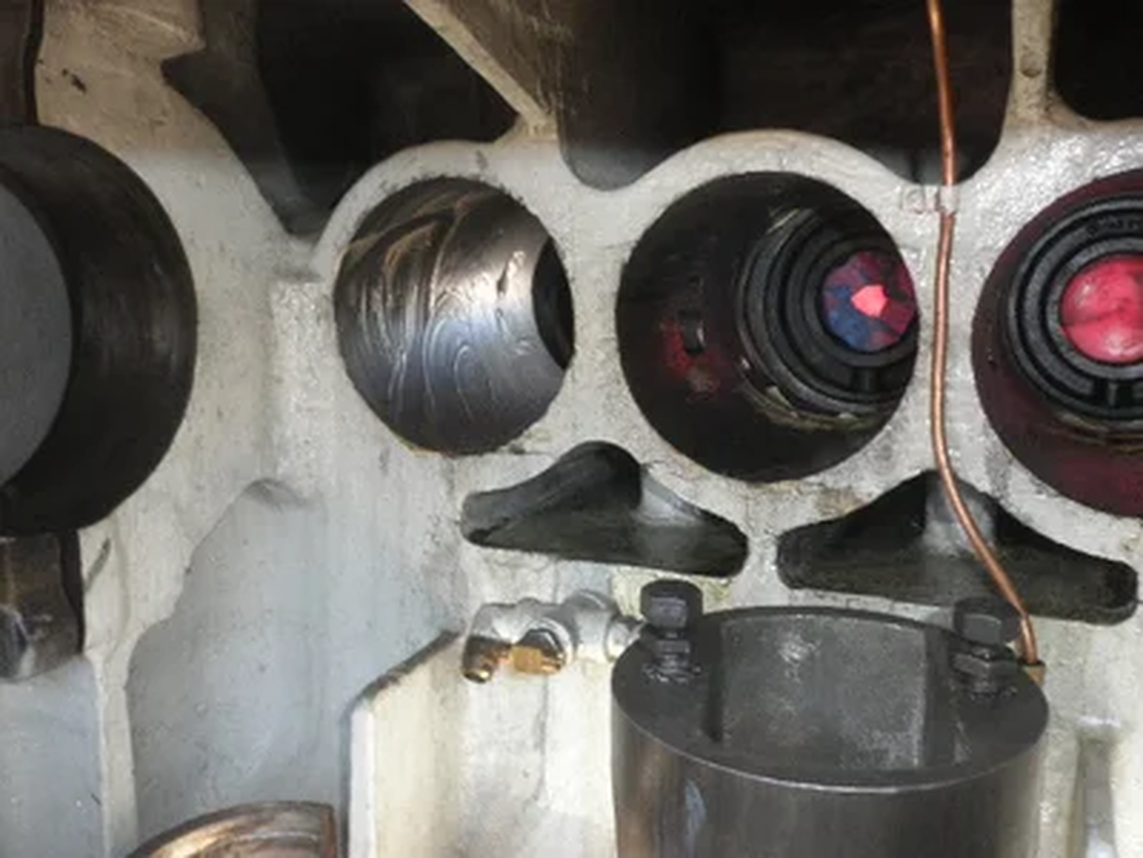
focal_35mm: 35
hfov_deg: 52.6
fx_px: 1156
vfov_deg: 40.7
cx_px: 572
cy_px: 429
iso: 200
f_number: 3.2
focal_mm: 6.1
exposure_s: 1/60
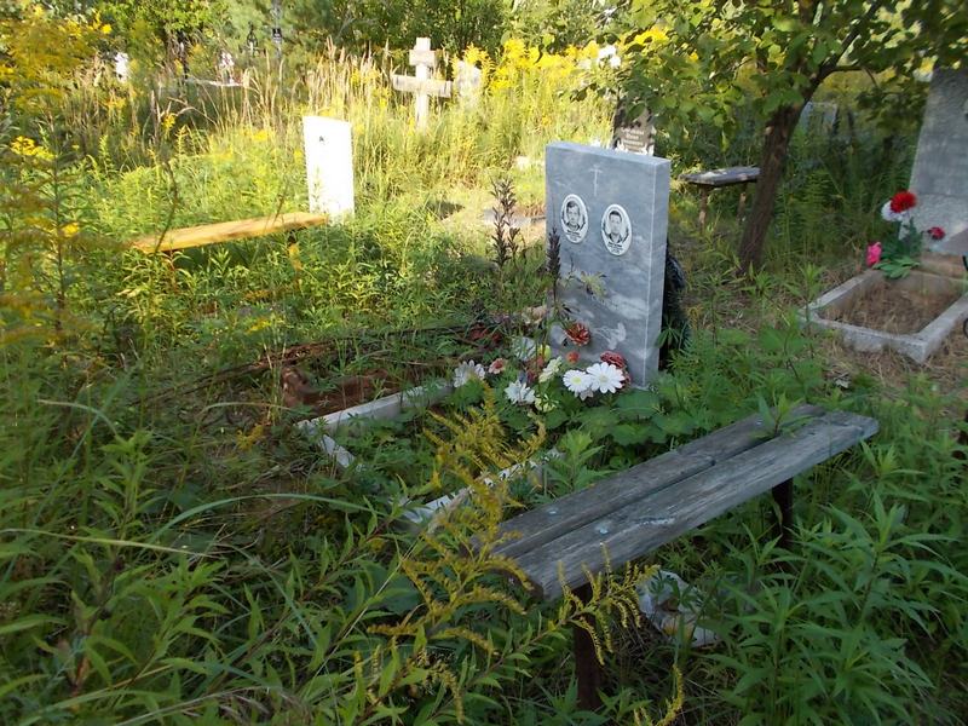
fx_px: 727
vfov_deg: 53.1
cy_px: 363
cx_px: 484
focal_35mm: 26
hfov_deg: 67.3
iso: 80
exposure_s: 1/200
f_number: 3.2
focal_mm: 4.6
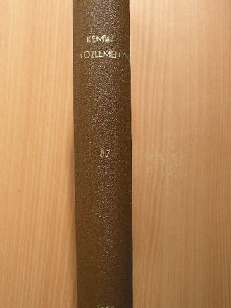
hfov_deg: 26.6
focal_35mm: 55
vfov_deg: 34.9
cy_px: 158
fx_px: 489
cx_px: 115
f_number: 3.5
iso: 100
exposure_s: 1/30
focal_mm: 8.8
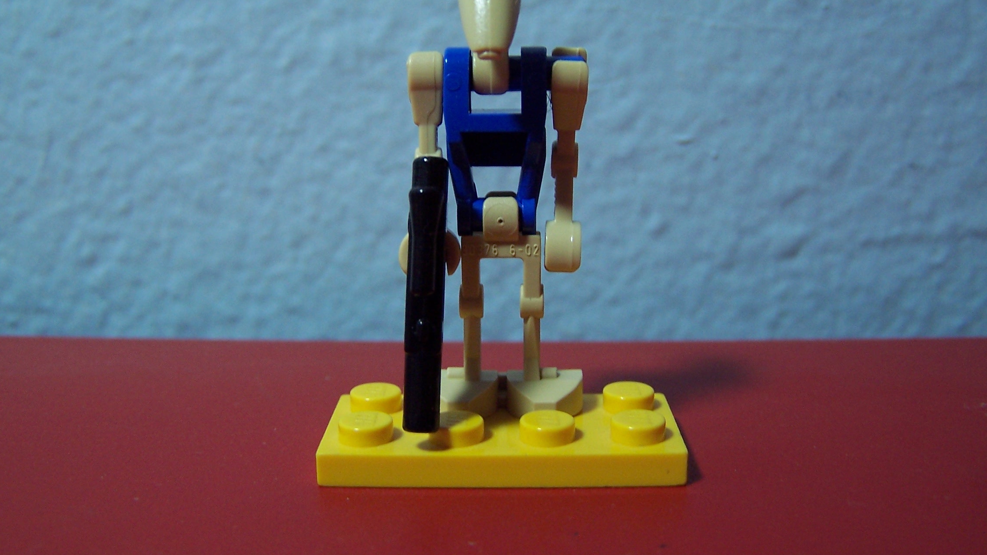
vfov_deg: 28.2
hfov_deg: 48.4
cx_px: 490
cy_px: 191
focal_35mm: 42
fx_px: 1099
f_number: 2.8
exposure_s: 1/30
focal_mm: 6.3
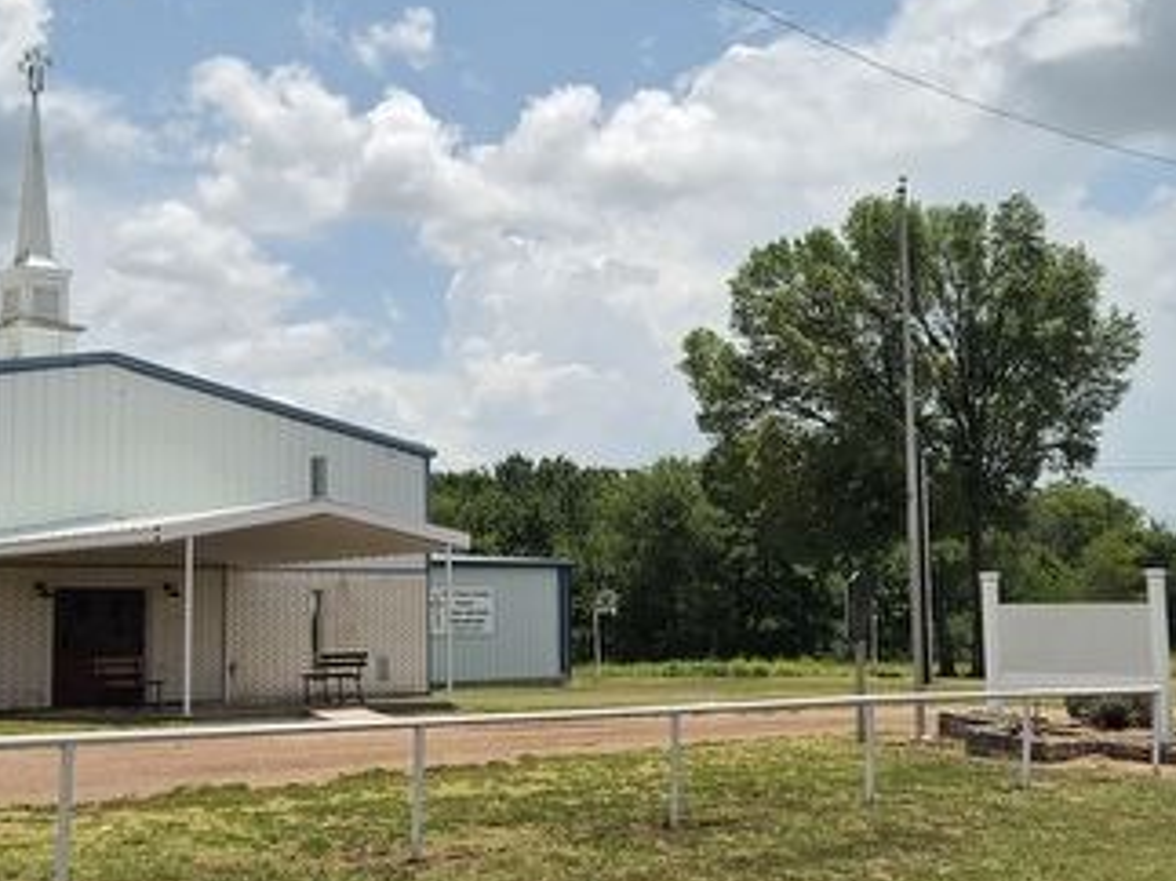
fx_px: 1936
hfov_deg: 33.8
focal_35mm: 57
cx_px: 542
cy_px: 400
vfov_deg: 25.6
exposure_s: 1/6409
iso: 80
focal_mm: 5.4
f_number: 1.8
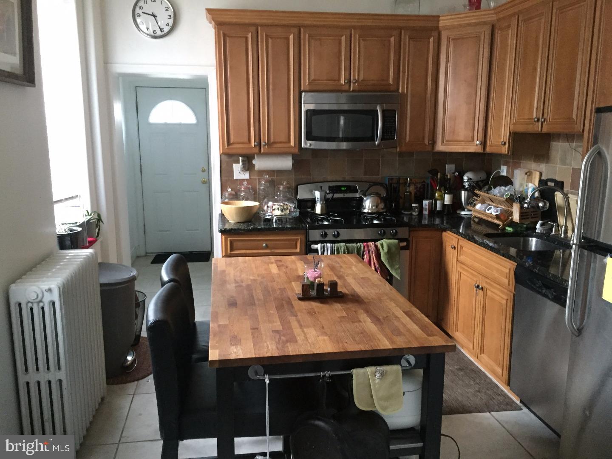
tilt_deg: -12.2
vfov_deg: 48.2
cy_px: 230
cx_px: 306
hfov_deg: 61.7
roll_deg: +0.3
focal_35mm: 29
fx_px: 513
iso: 250
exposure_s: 1/15
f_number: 2.2
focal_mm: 4.15
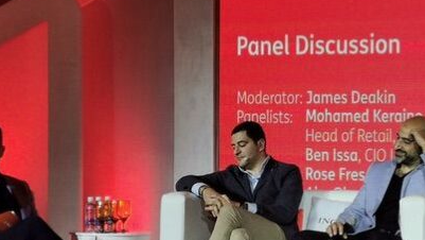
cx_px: 234
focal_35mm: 192
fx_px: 2165
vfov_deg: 6.3
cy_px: 154
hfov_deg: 11.2
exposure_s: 1/447
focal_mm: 5.56
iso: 50
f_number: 1.6
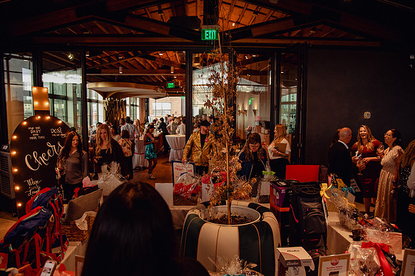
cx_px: 211
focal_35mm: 25
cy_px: 138
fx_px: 284
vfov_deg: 51.9
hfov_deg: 72.3
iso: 3200
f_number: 4
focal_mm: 24
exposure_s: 1/60
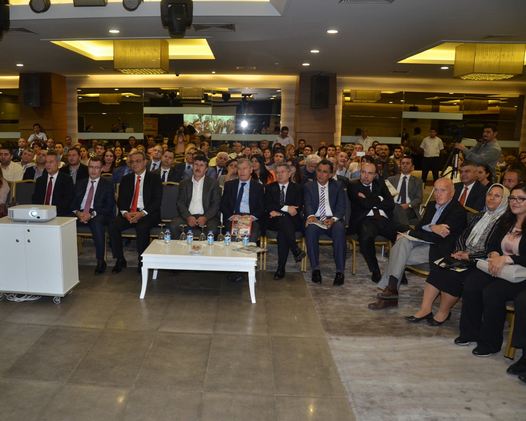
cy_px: 212
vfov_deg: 47.1
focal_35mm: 31
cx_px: 211
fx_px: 483
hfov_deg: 56.7
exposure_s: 1/60
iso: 800
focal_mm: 18
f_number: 4
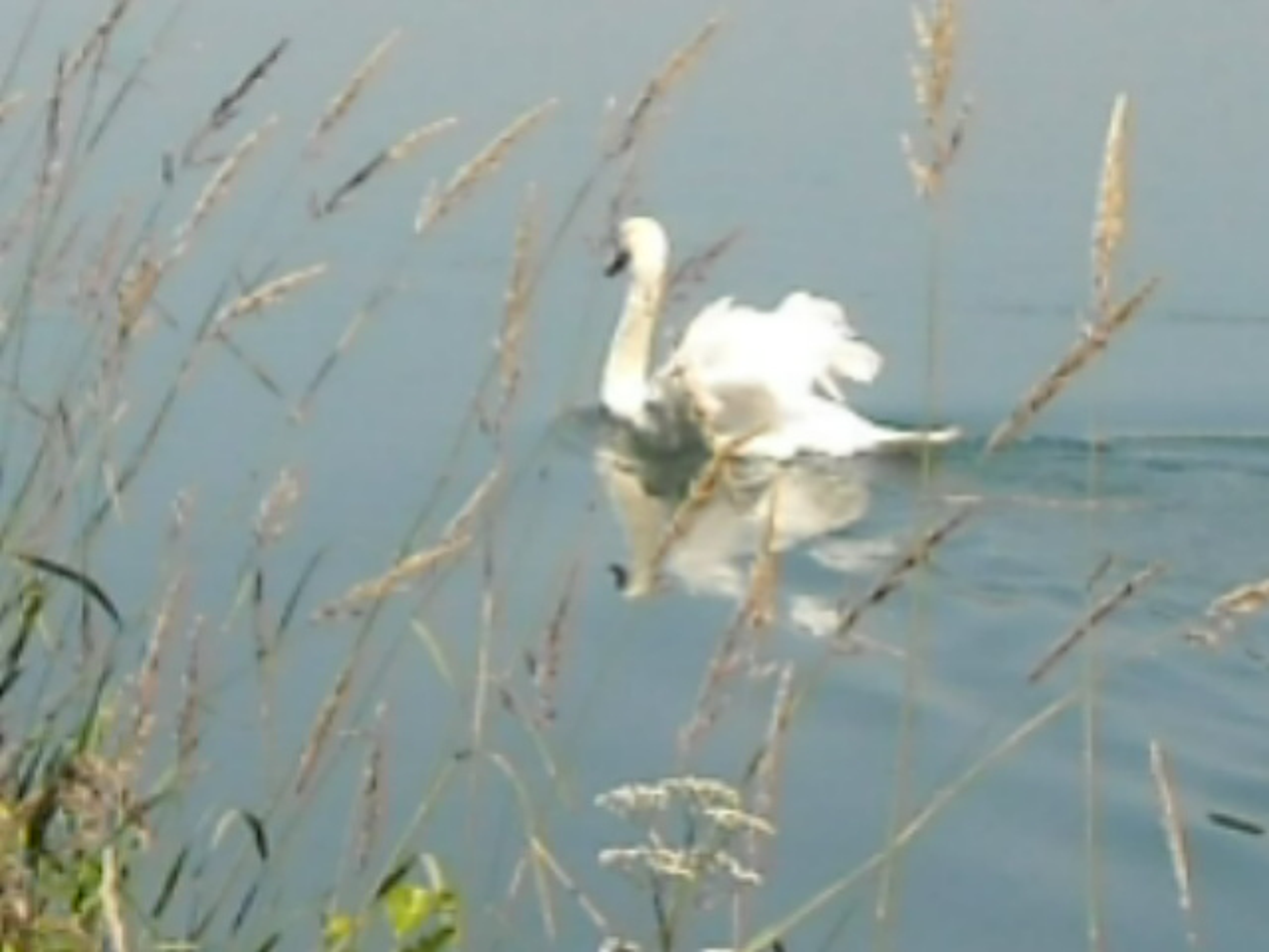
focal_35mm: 35
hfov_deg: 52.6
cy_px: 476
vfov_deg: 40.7
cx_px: 634
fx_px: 1283
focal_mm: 5.7
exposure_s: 1/239
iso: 64
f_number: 5.6
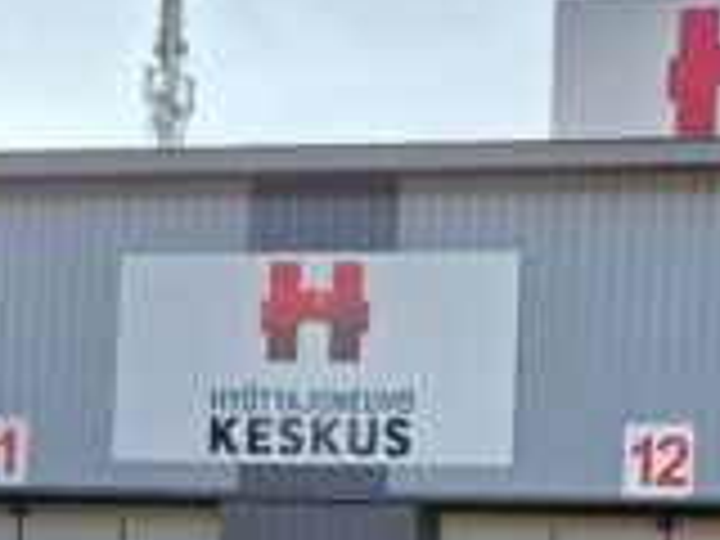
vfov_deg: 18.1
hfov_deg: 24.7
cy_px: 821
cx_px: 846
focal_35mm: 72
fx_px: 1498
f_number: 1.7
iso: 80
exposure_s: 1/2005
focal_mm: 6.3
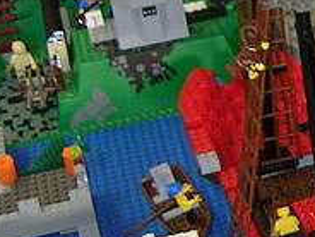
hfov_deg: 12.0
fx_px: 1383
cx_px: 562
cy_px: 99
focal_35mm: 152
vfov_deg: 9.8
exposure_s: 1/30
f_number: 2.8
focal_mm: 5.6
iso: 100
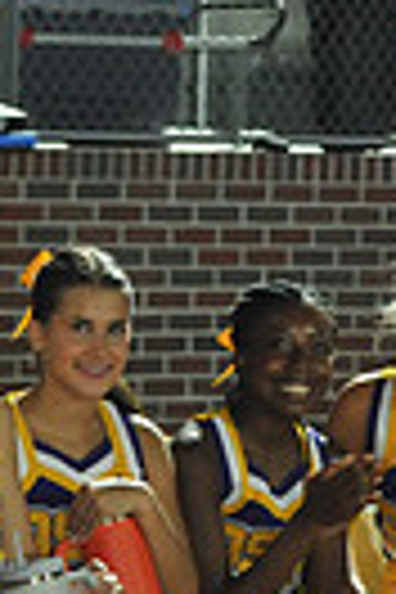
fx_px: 5791
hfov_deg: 3.8
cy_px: 738
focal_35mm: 351
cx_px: -864
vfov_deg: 5.8
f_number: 5.6
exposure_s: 1/250
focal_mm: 80
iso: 4000
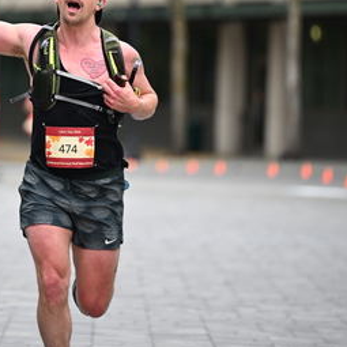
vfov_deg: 5.3
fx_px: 3743
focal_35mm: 330
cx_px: 100
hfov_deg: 5.3
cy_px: 42
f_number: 2.8
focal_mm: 180
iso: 640
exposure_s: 1/2000
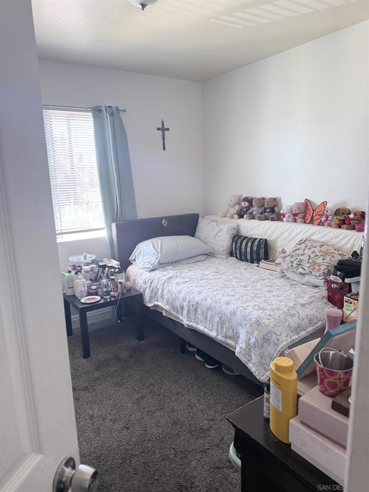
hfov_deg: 56.8
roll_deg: -0.5
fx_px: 341
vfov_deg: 71.6
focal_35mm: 24
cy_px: 246
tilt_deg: -11.4
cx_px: 184
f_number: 1.78
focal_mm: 6.76
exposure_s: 1/60
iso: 250
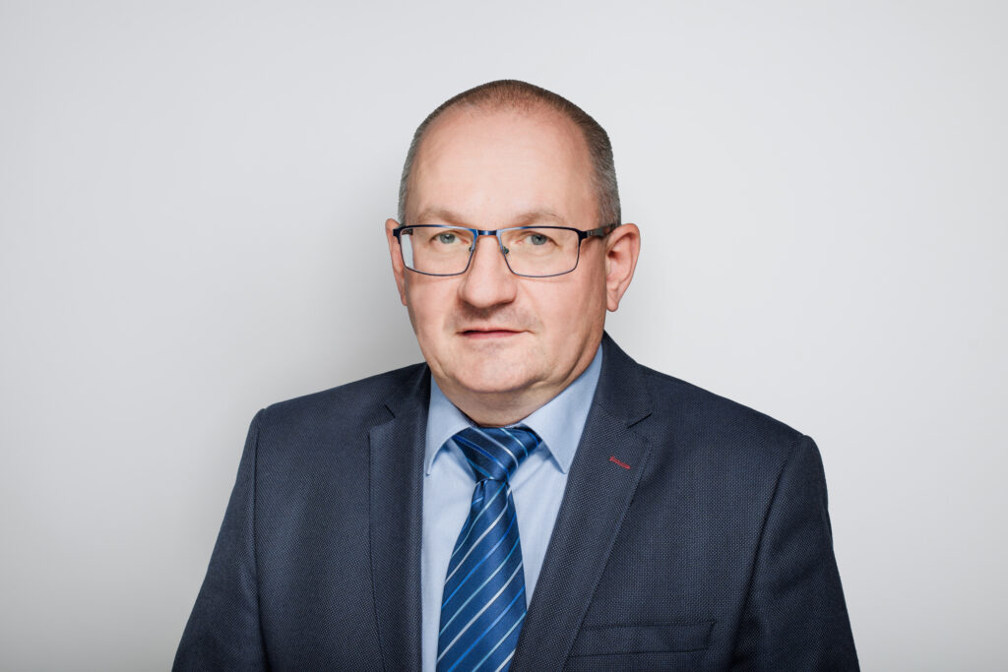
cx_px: 504
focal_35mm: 50
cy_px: 336
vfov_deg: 27.0
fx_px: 1400
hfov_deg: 39.6
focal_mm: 50
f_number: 6.3
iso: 100
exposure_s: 1/250
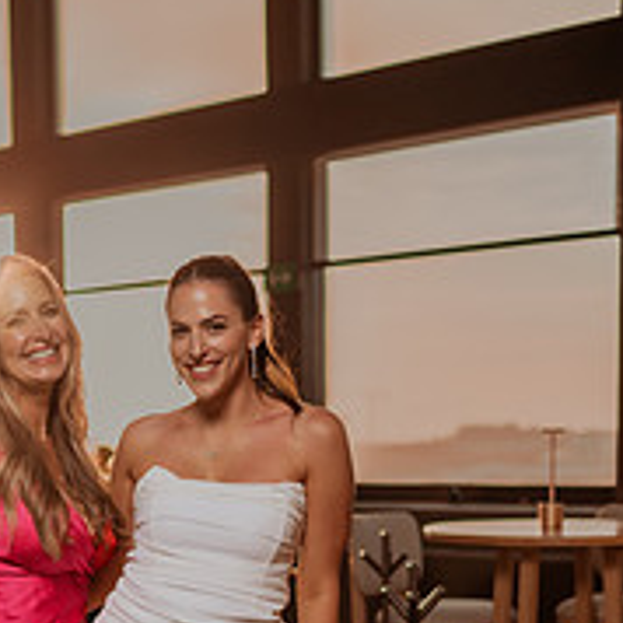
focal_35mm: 75
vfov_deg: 22.5
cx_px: 105
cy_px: 567
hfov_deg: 22.7
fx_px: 1527
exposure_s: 1/3200
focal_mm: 35
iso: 100
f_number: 1.8
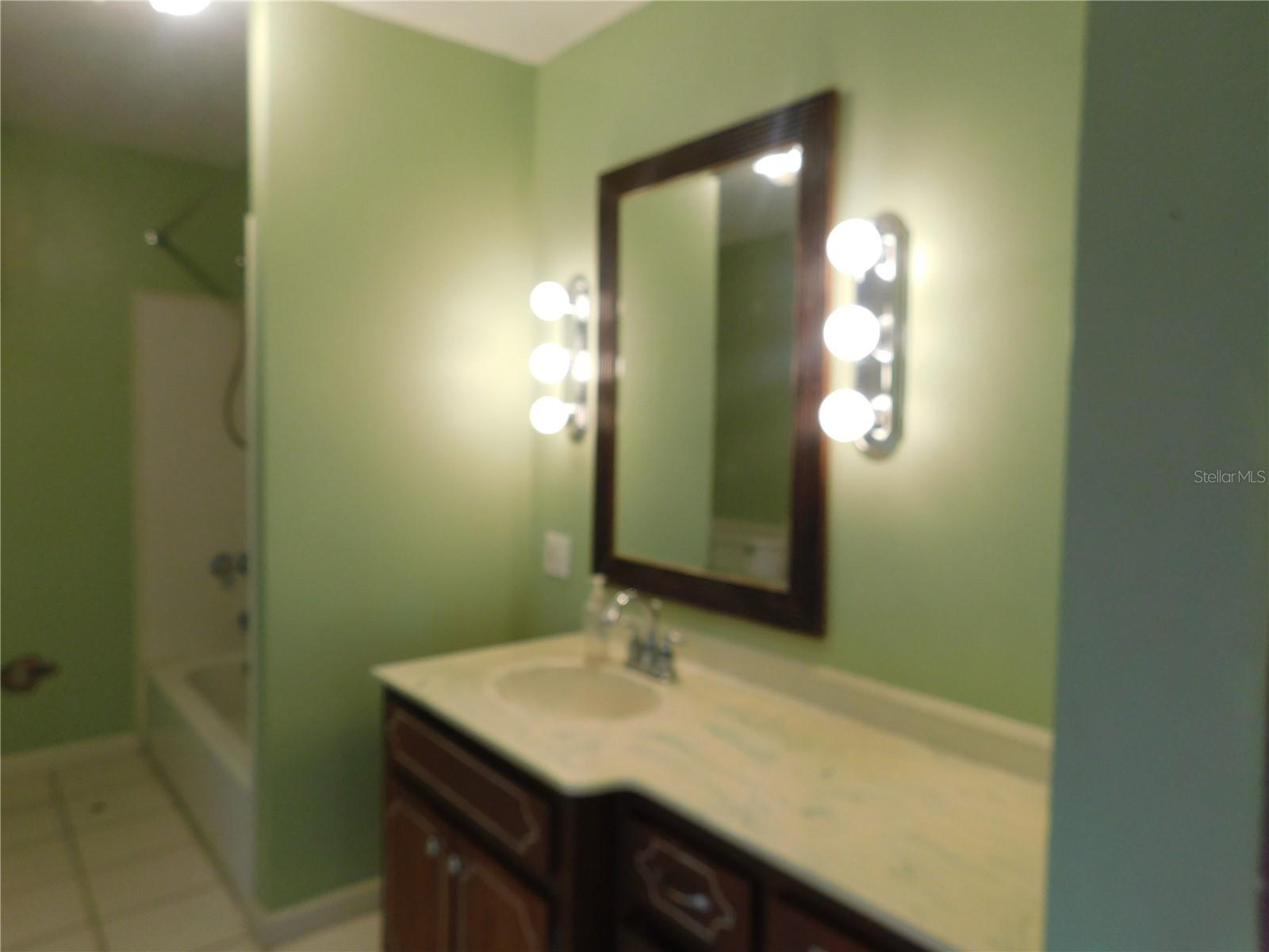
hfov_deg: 73.9
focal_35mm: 23
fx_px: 843
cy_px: 476
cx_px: 634
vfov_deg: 58.9
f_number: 3
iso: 125
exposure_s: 1/40
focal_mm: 4
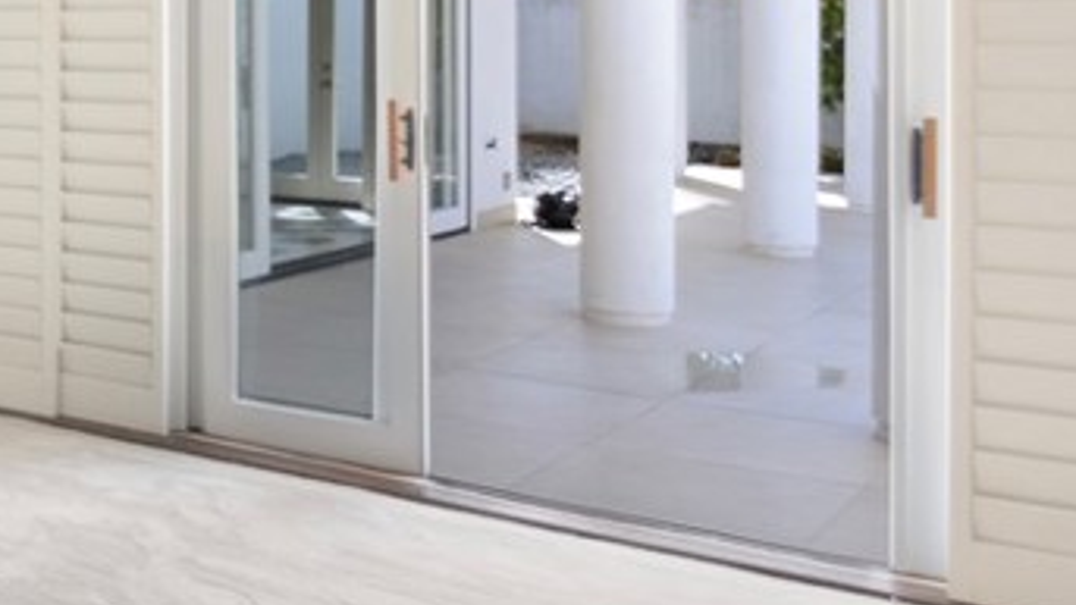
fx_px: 1471
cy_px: 31
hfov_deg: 35.3
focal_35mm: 52
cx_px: -66
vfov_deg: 22.5
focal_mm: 11
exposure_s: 1/50
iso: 100
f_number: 2.8
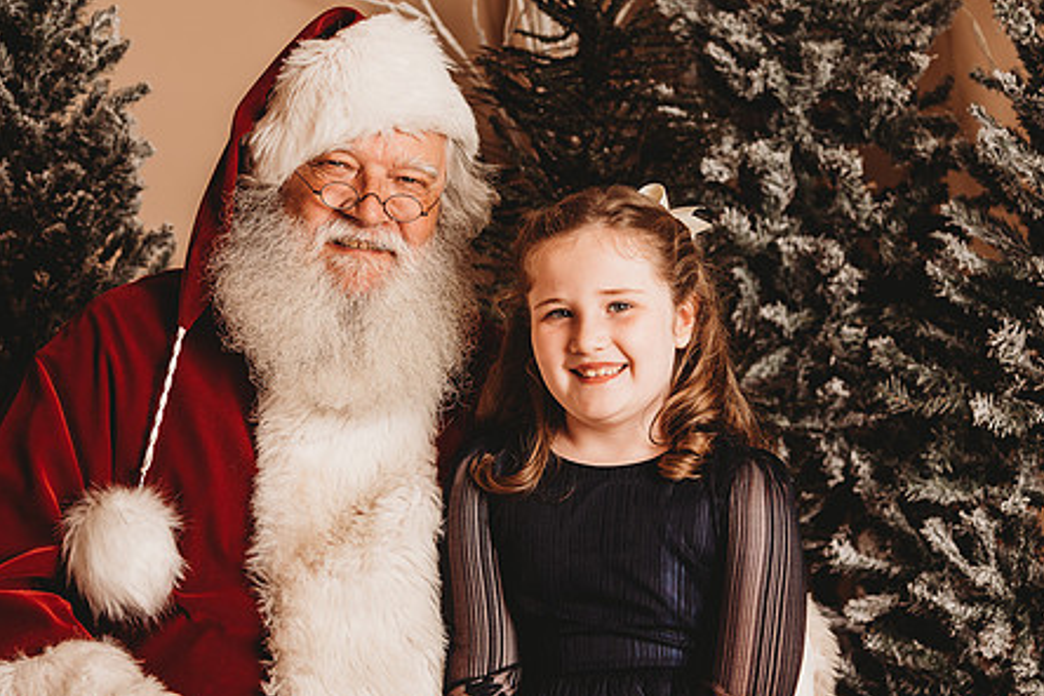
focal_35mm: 81
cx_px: 451
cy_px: 340
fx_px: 2349
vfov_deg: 16.9
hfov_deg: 25.0
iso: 100
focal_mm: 62
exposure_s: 1/160
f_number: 4
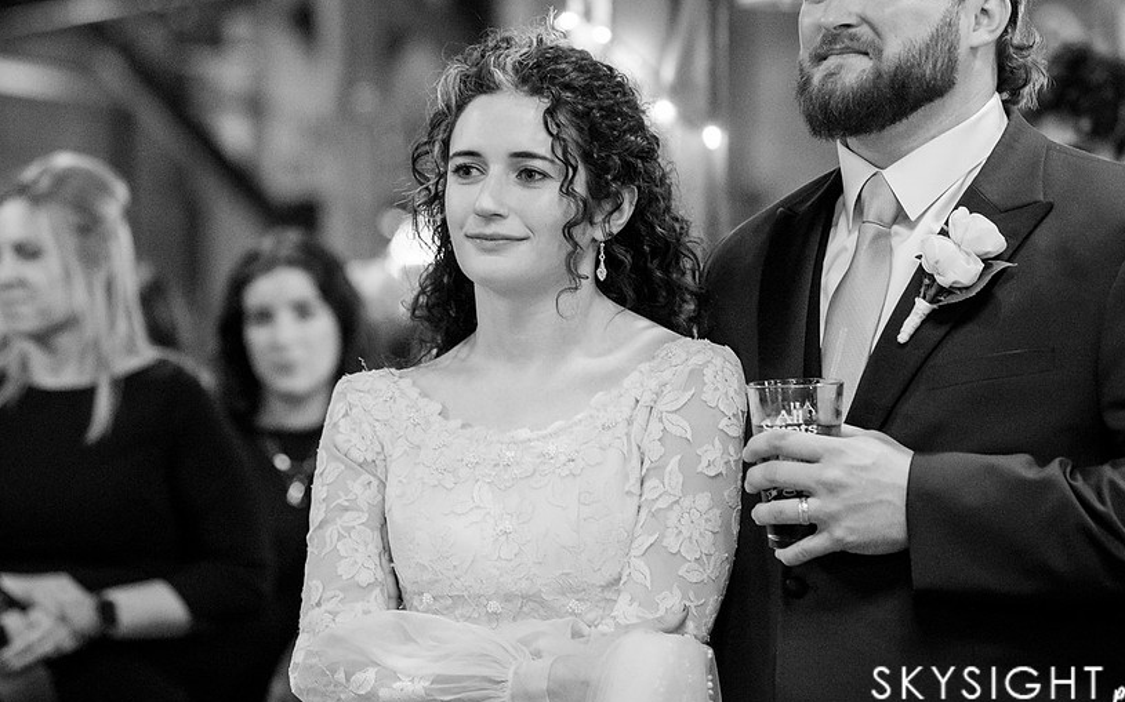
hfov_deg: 12.1
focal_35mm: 173
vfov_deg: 7.6
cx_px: 571
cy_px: 243
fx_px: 5303
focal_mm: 120
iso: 8000
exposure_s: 1/100
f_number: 2.8
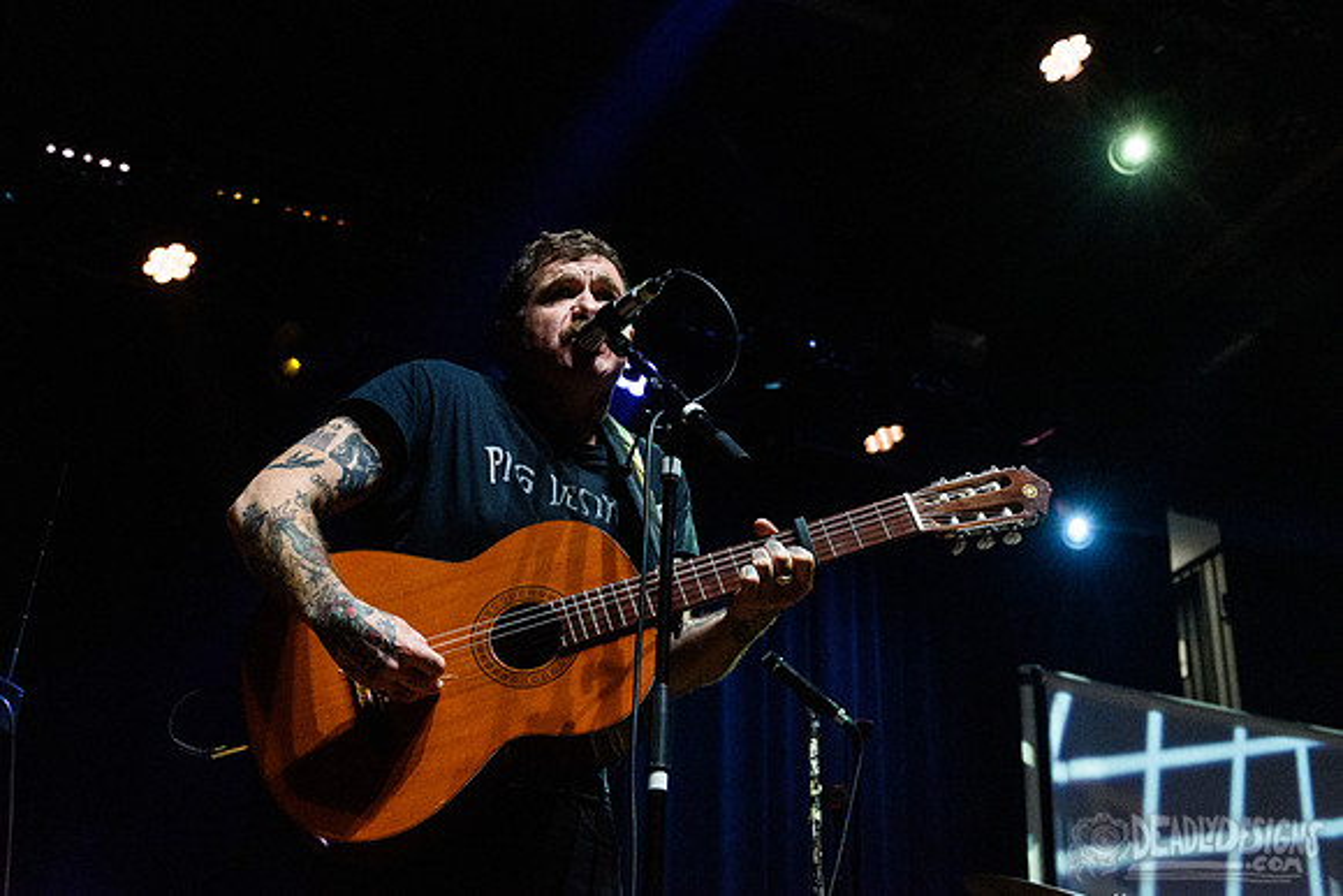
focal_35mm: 51
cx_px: 640
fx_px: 1921
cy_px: 393
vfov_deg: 26.2
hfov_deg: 38.5
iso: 6400
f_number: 4
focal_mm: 44
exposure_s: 1/125
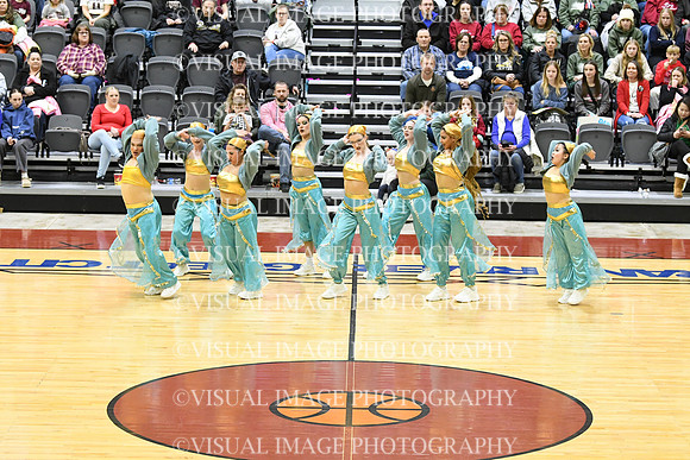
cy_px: 230
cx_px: 345
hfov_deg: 16.6
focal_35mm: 123
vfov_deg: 11.2
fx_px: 2358
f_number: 4
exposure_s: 1/250
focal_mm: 82
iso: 5000
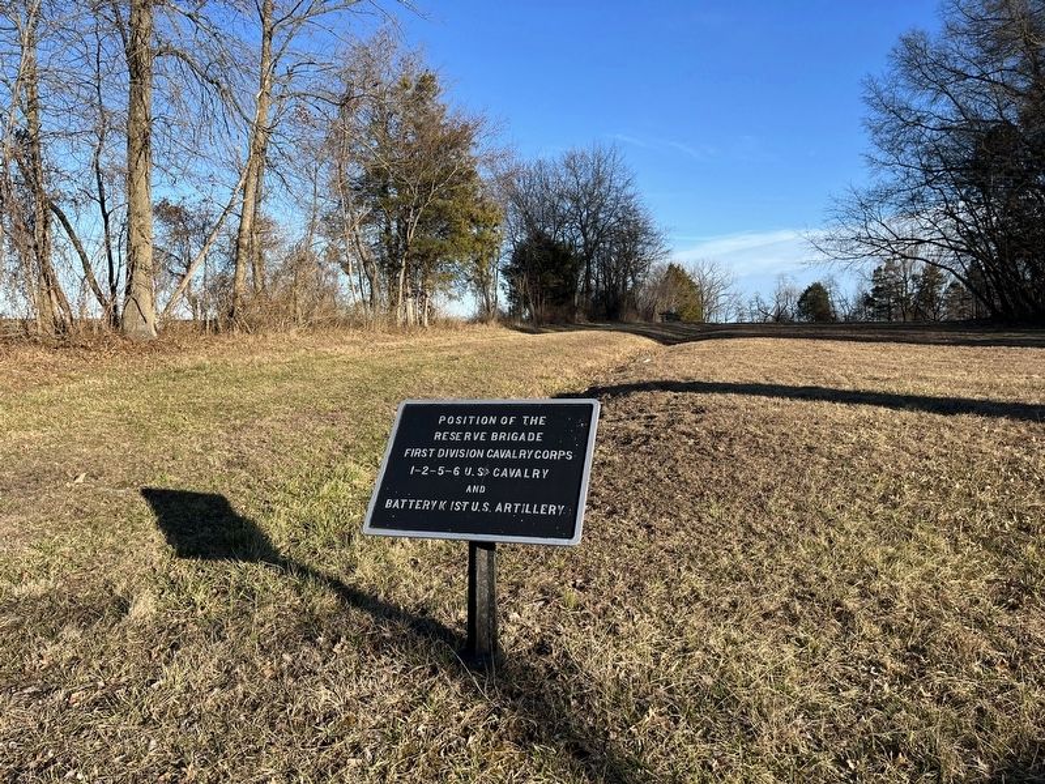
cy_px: 392
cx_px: 522
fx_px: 785
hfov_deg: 67.3
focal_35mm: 26
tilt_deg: -3.6
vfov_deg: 53.1
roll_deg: +0.0
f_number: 1.6
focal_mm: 5.1
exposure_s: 1/1862
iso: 50
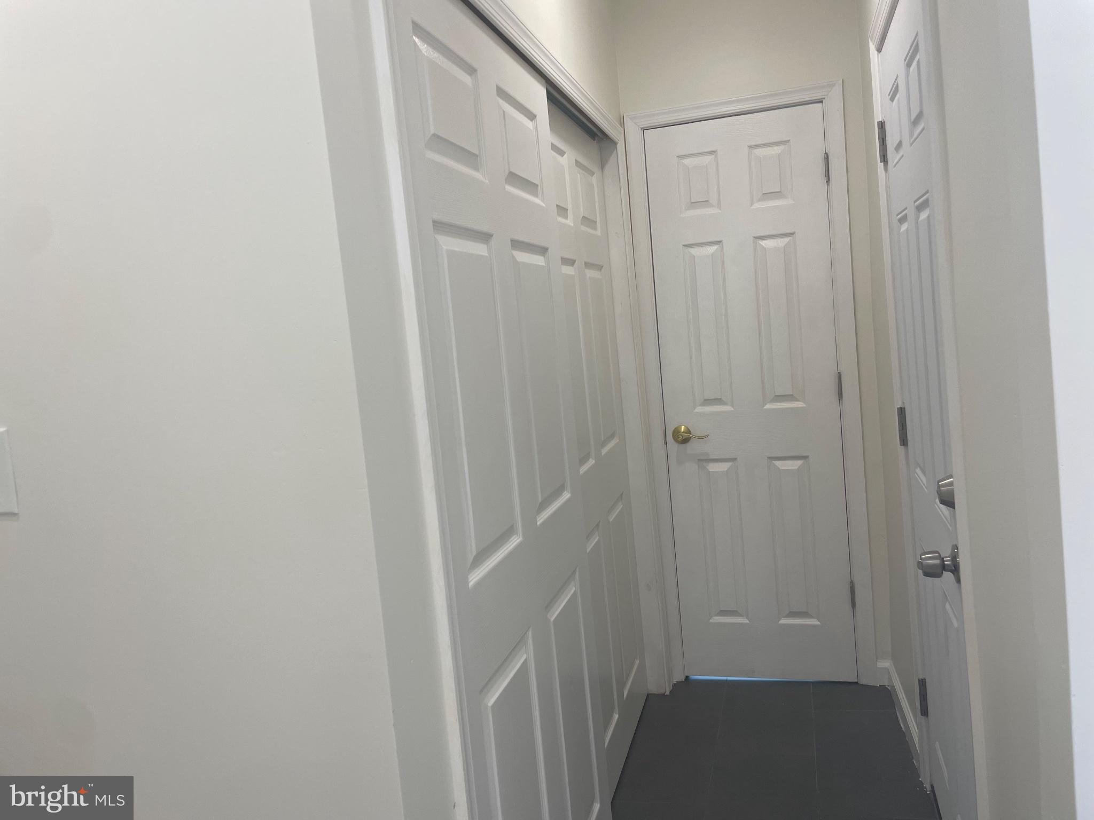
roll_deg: +6.0
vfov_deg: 53.1
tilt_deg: -4.9
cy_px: 410
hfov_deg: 67.3
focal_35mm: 26
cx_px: 547
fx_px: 822
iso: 50
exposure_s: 1/120
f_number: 1.6
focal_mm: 4.2
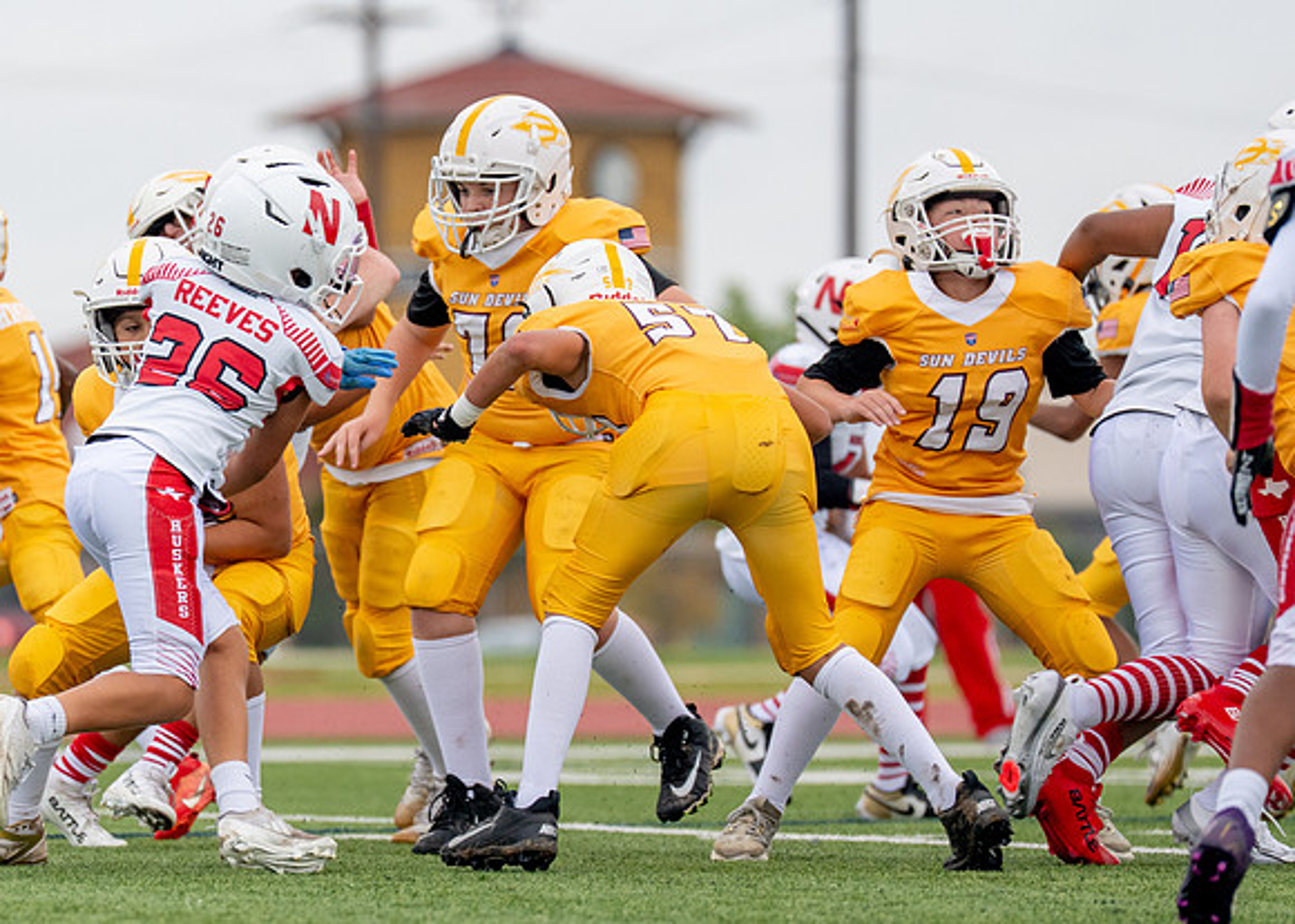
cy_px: 498
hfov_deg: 4.6
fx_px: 16200
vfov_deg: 3.3
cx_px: 328
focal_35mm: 441
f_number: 2.8
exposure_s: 1/2000
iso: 400
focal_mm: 200
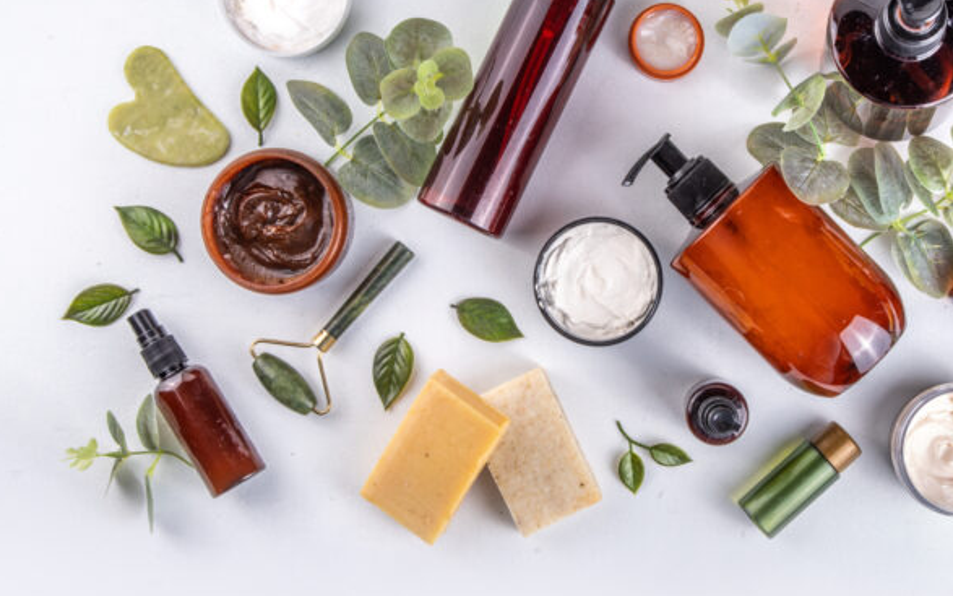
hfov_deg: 31.9
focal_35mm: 64
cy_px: 227
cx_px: 589
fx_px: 1662
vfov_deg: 20.3
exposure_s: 1/200
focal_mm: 48
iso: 100
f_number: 16
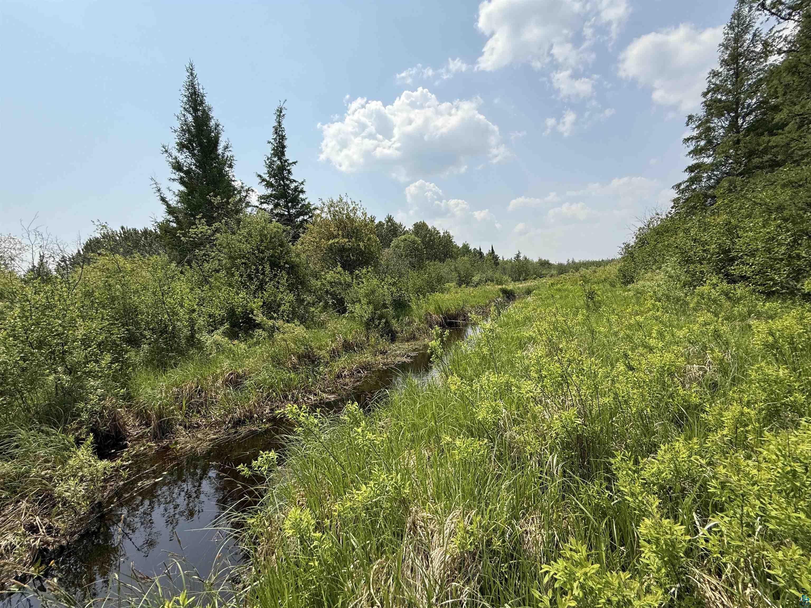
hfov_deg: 102.1
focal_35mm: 14
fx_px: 328
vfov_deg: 85.7
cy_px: 304
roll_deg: +6.0
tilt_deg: -2.8
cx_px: 406
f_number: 2.2
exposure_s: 1/2506
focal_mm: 2.22
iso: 50
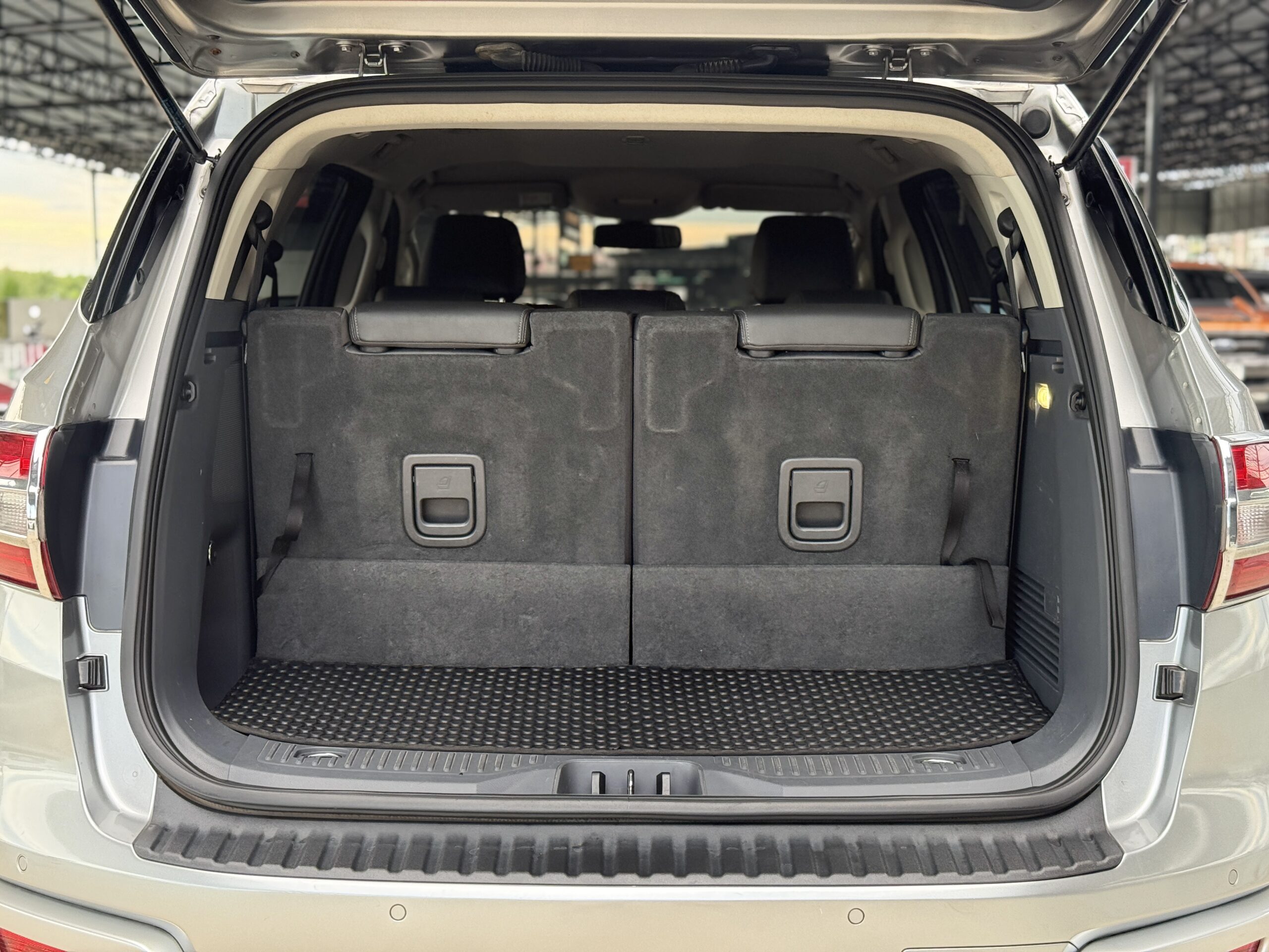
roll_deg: -0.6
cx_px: 634
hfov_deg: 39.7
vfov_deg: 30.3
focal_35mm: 48
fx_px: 1760
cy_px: 476
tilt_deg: -5.5
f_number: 1.78
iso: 160
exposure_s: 1/231
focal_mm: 6.76
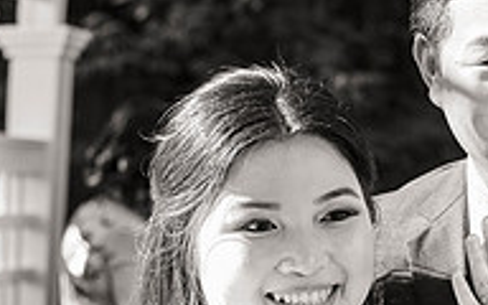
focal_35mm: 154
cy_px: 283
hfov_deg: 13.3
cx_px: 541
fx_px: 2048
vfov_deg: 8.5
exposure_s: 1/500
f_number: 4
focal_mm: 50
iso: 1000
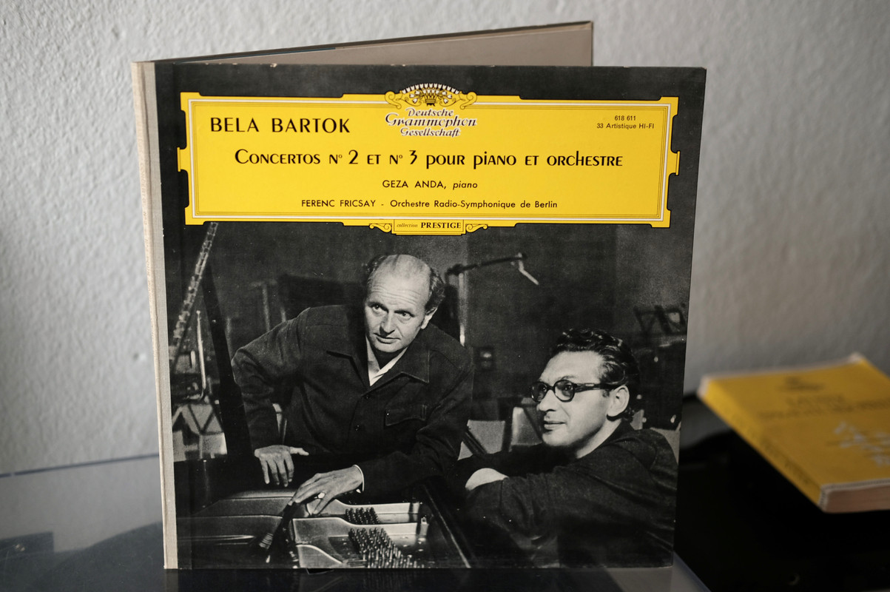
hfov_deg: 37.5
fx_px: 1309
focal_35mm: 53
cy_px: 296
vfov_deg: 25.5
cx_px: 445
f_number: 2
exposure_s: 1/60
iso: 200
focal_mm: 35
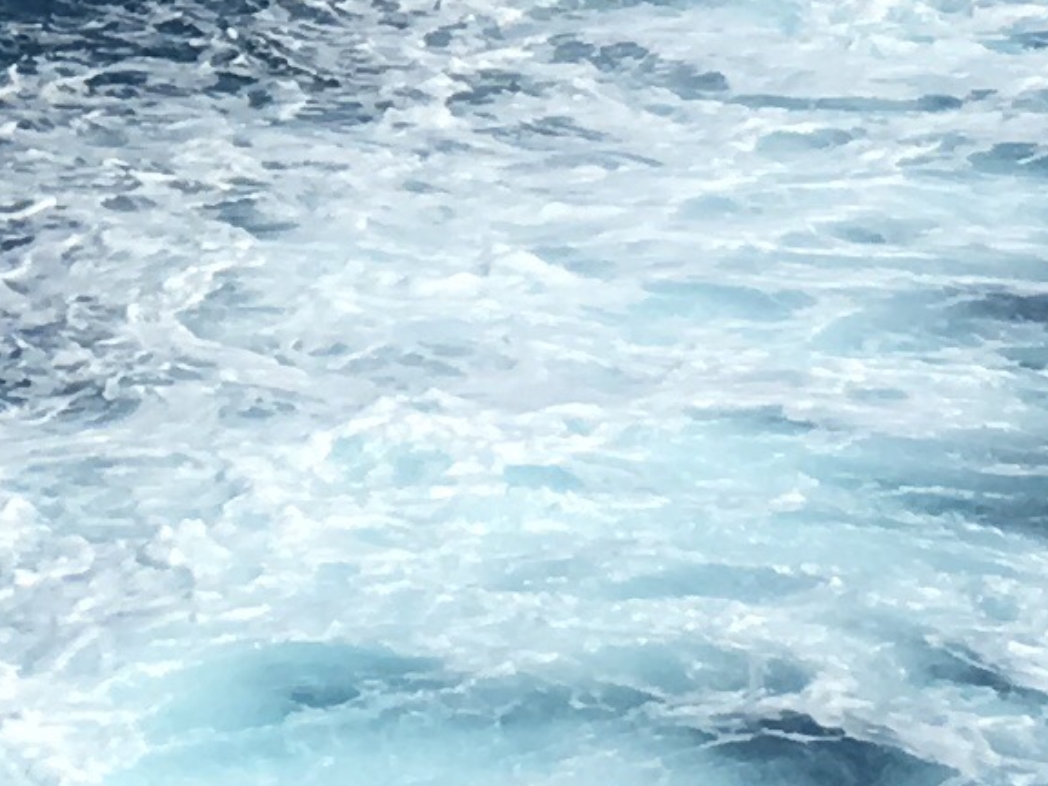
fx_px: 6146
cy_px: -295
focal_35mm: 203
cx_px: -297
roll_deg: -2.0
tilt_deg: -8.2
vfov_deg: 7.2
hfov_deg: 9.6
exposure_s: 1/4049
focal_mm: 4.15
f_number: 2.2
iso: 25
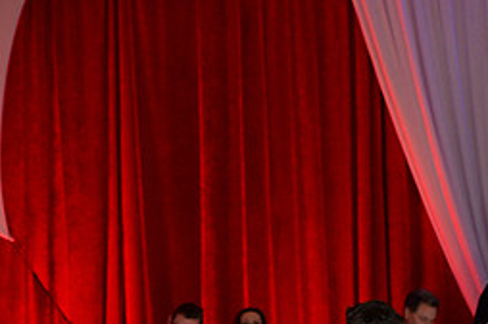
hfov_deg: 7.5
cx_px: 336
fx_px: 3712
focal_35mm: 274
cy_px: 504
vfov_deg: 5.0
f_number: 5
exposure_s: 1/200
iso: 1600
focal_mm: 120
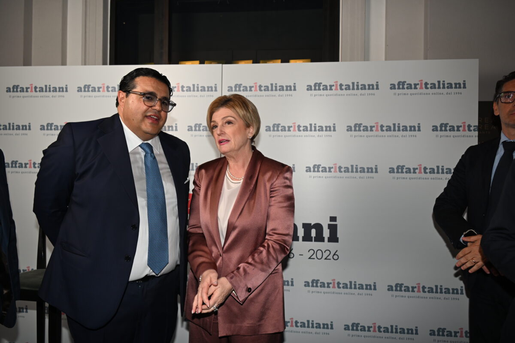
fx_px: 415
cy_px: 172
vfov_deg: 45.0
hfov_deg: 63.7
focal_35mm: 29
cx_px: 258
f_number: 4.5
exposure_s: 1/200
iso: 400
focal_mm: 29
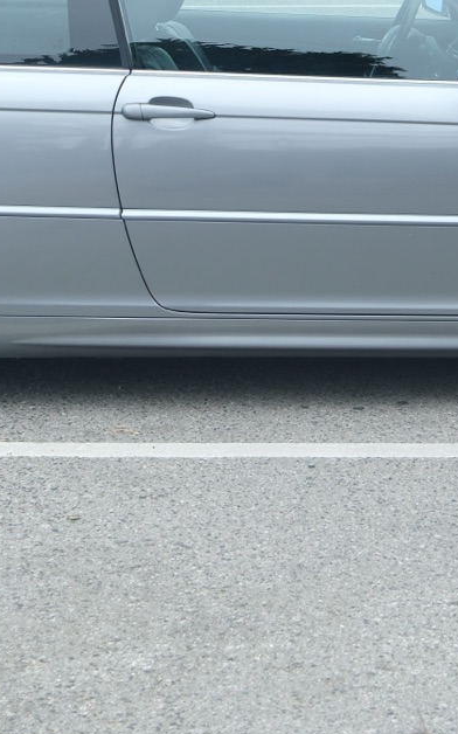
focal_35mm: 114
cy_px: 47
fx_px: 2279
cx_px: 292
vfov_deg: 18.0
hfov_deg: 11.5
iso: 125
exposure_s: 1/450
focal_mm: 26
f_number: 4
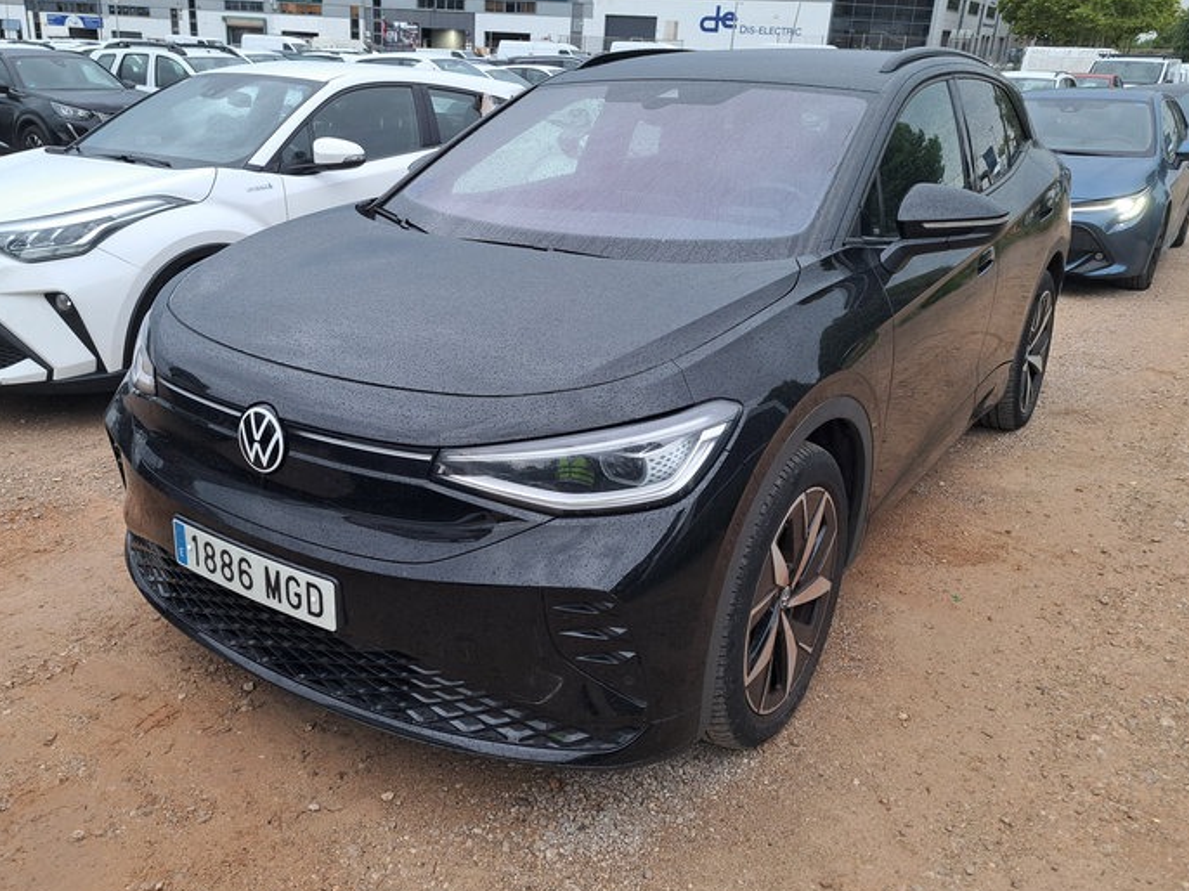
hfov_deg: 63.2
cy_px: 407
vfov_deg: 49.7
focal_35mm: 28
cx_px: 522
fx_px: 961
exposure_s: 1/50
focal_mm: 5.23
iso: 50
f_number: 1.8
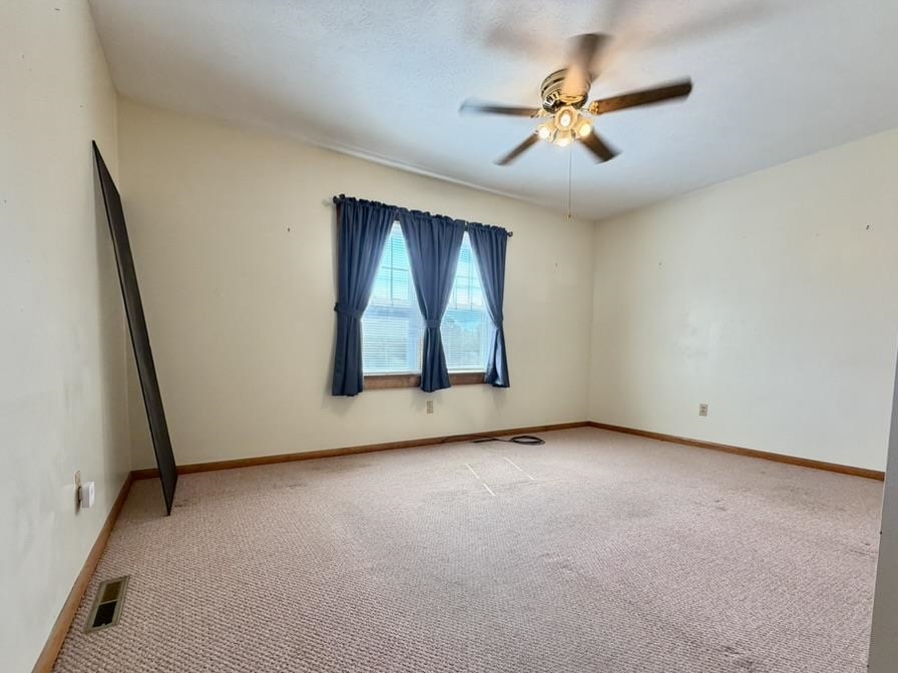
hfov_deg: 94.5
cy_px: 384
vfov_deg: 77.7
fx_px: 415
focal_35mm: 16
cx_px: 433
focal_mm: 2.22
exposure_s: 1/120
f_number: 2.2
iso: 125
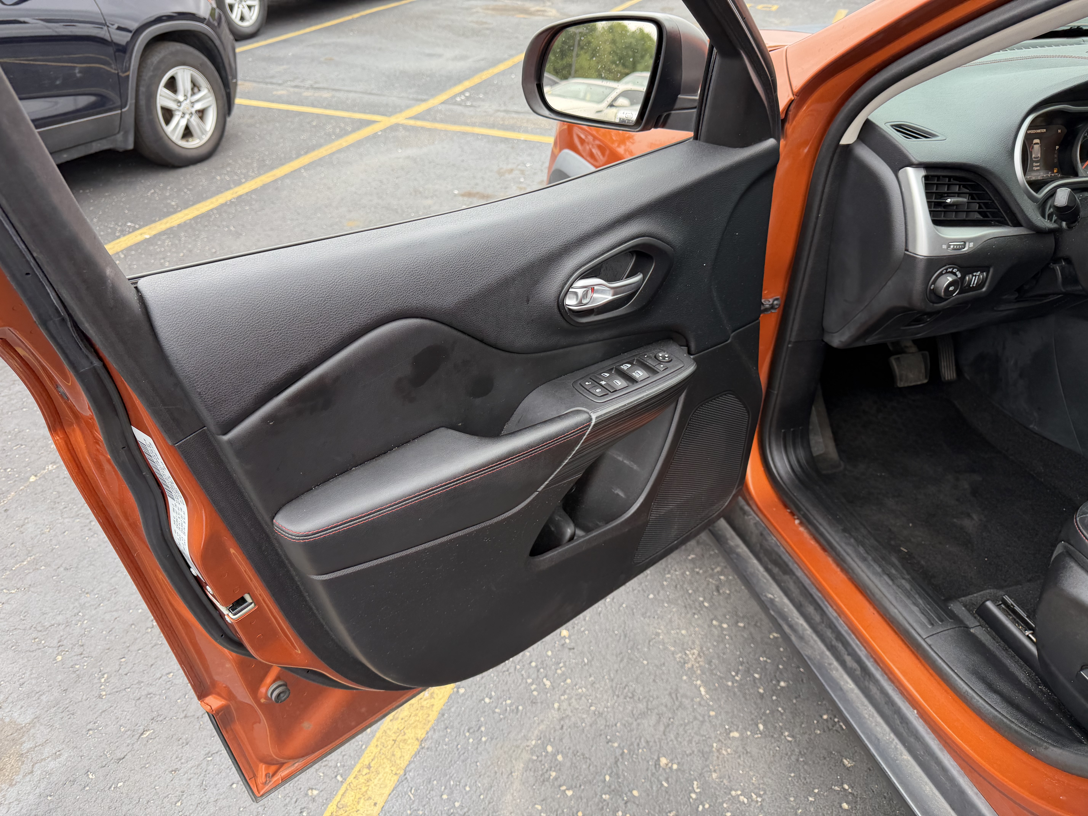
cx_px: 544
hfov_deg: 71.6
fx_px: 754
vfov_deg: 56.8
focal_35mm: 24
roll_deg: -0.5
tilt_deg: -31.7
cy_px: 408
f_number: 1.78
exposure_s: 1/208
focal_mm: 6.76
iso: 64
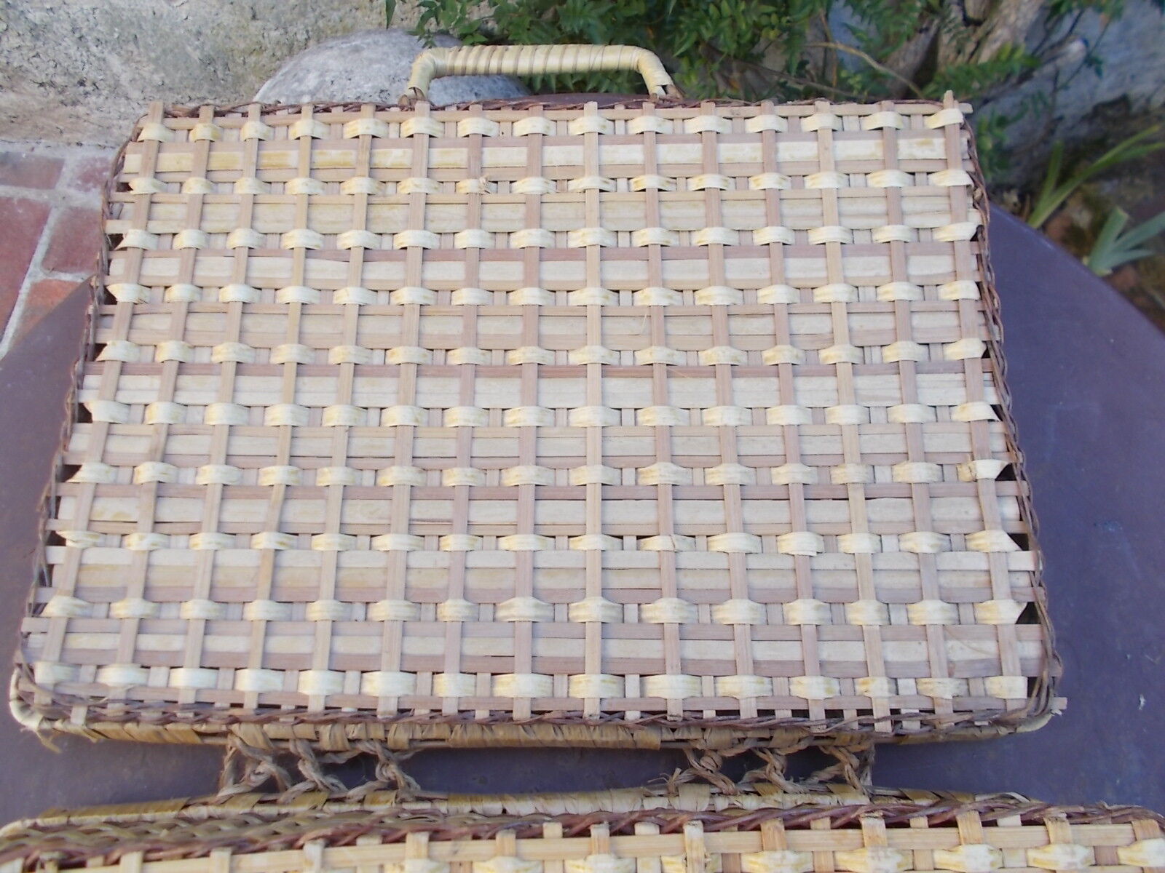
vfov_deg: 53.1
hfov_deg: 67.3
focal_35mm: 26
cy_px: 436
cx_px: 582
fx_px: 875
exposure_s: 1/80
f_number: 3.2
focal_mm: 4.6
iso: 80
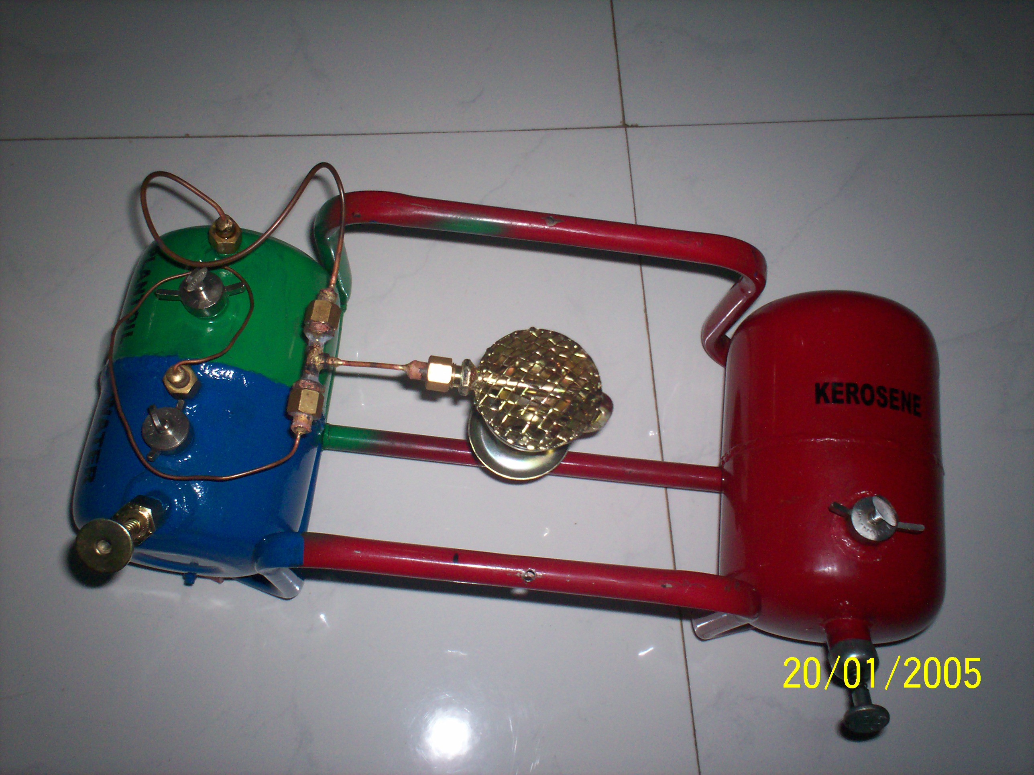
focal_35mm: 36
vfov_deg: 39.7
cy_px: 388
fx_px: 1075
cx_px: 517
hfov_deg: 51.4
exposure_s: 1/60
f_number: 4.5
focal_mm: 6
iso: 140
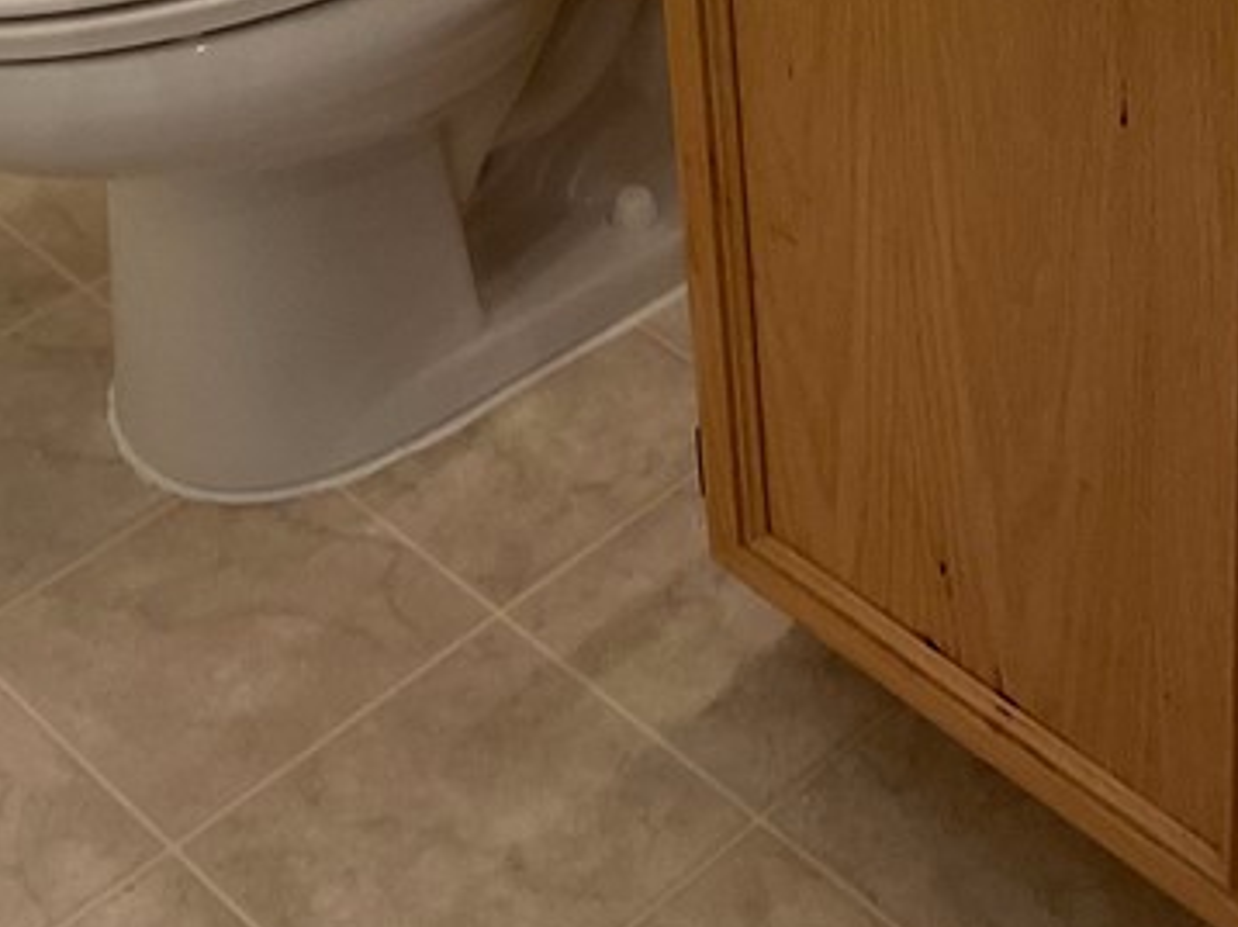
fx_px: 2966
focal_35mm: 83
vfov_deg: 16.5
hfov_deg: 23.2
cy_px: -356
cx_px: 992
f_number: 1.8
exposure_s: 1/60
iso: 64
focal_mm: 3
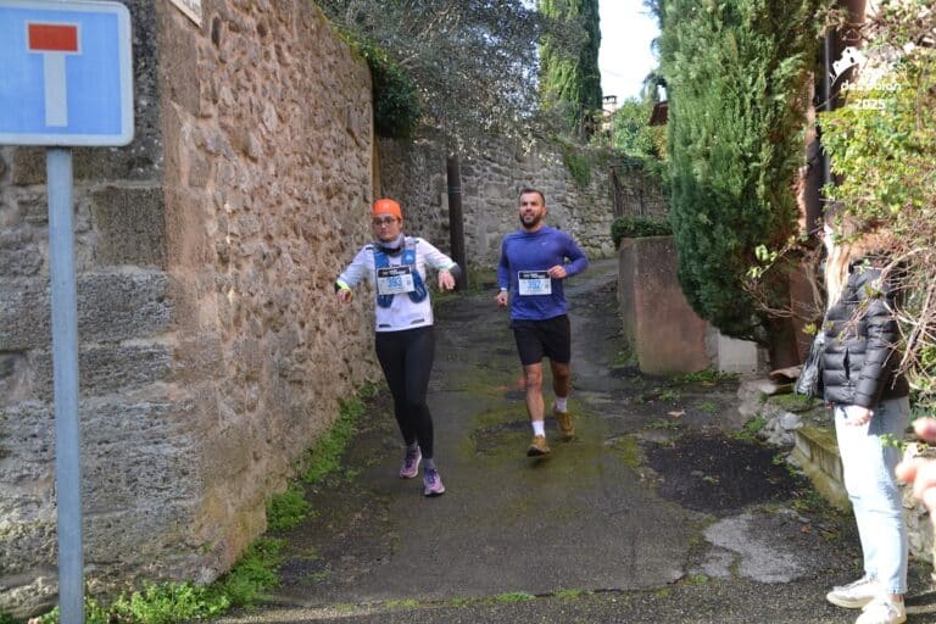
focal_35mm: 38
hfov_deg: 51.3
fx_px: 975
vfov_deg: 35.5
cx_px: 468
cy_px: 312
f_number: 3.8
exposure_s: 1/500
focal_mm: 25
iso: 400
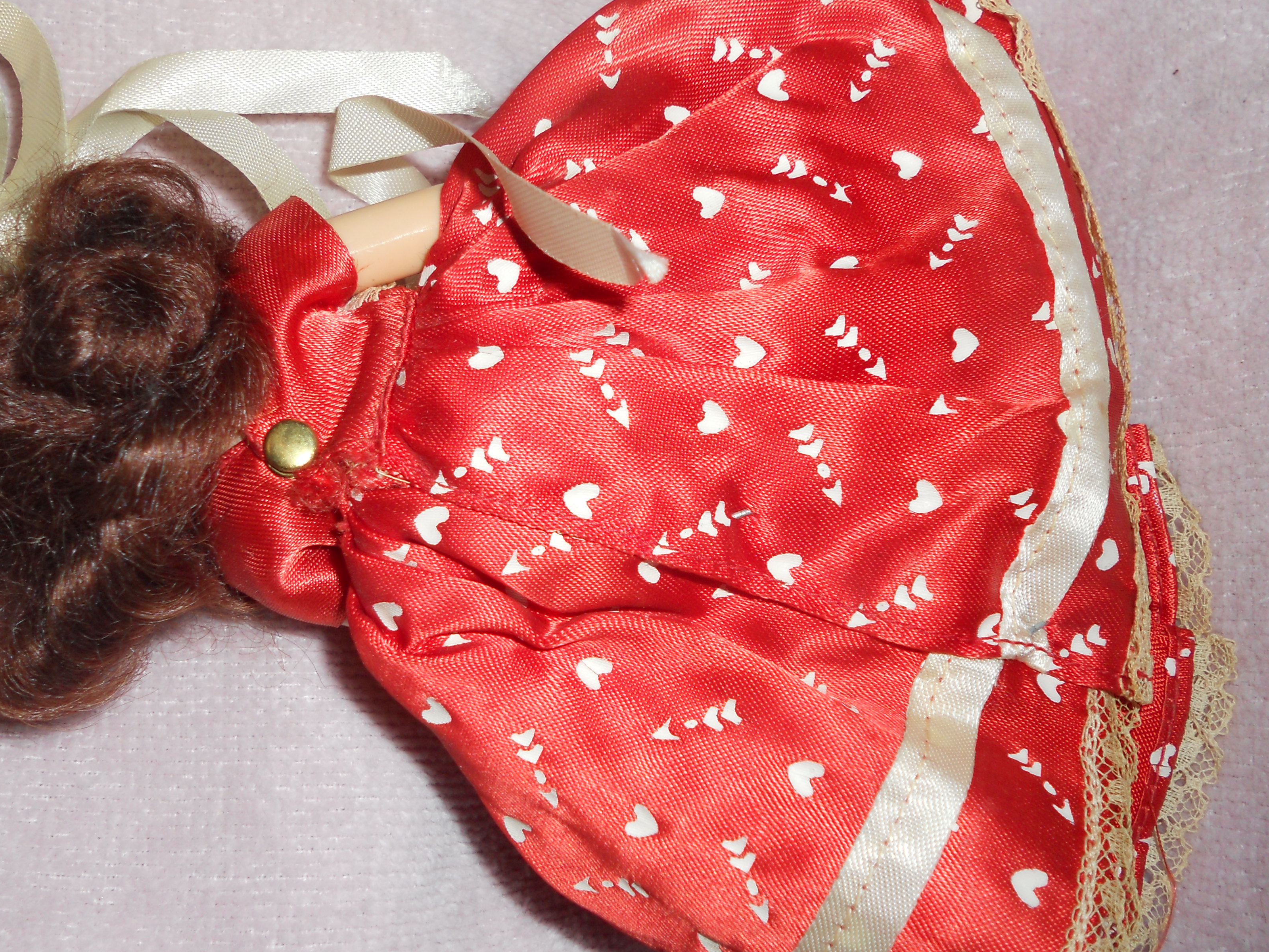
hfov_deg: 46.8
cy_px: 478
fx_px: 1466
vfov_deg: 36.0
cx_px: 626
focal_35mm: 40
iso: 80
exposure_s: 1/25
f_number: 8.8
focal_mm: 5.8
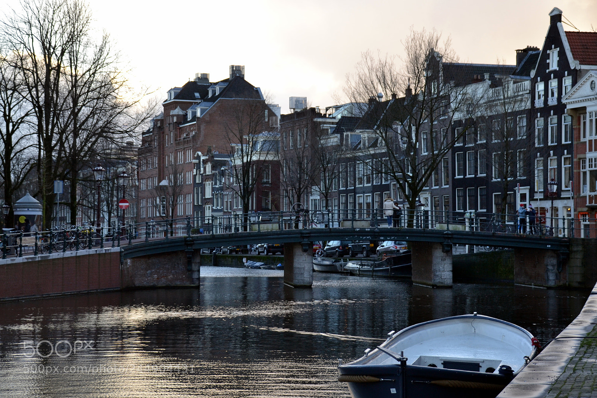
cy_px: 199
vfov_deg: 16.3
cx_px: 298
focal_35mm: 84
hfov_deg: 24.2
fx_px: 1393
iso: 180
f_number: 5.6
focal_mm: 56
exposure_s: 1/125
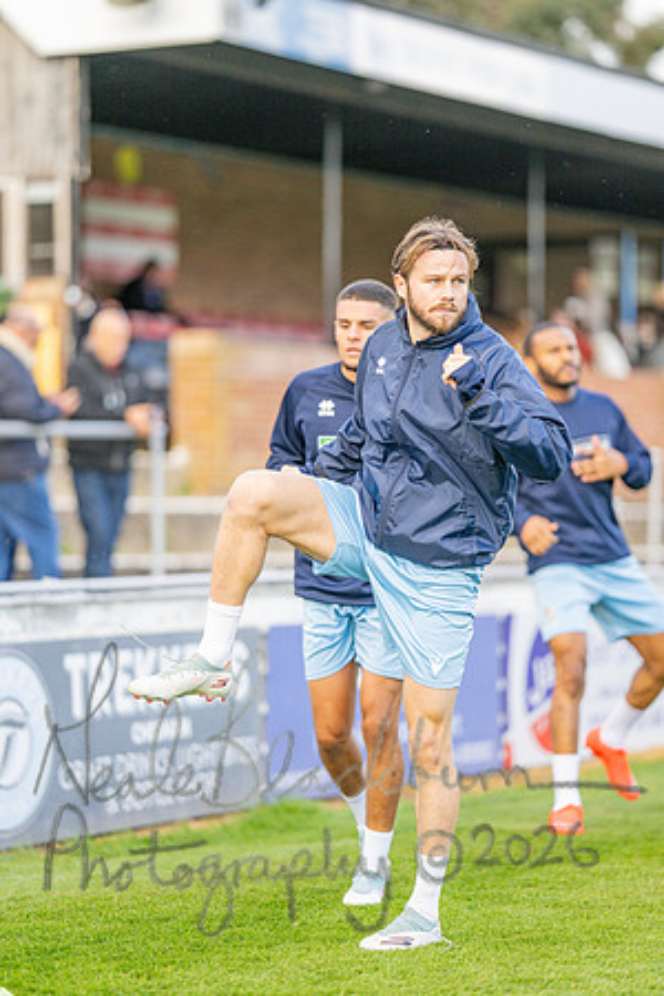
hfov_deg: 10.2
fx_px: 3735
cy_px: 498
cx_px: 332
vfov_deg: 15.2
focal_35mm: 135
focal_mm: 135
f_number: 1.8
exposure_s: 1/2000
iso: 500
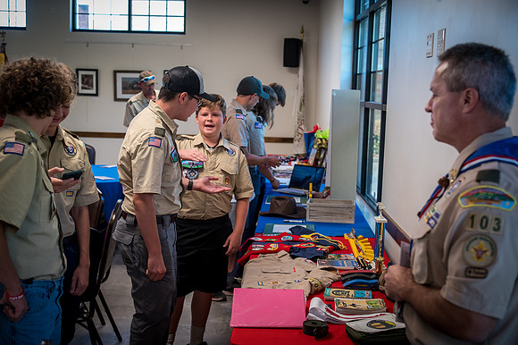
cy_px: 172
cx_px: 259
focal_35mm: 48
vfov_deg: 28.0
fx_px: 690
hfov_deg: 41.1
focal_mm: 48
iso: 1400
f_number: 4
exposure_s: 1/125
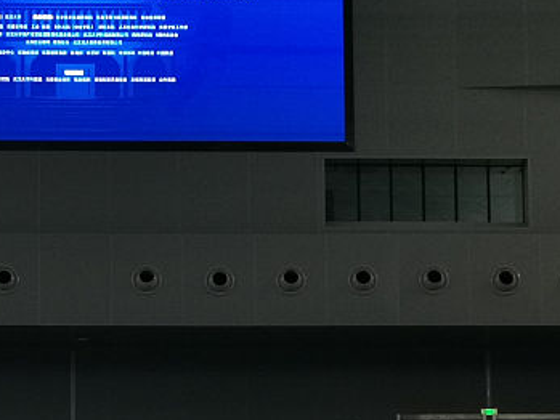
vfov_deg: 10.9
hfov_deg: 14.6
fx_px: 2169
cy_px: 483
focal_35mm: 134
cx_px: 117
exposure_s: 1/100
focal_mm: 5.58
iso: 160
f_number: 1.8
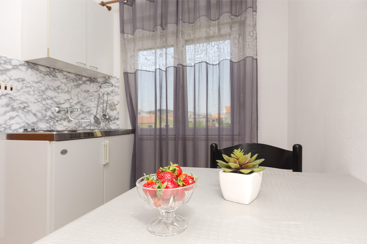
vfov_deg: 59.3
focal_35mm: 21
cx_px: 184
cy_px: 122
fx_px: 214
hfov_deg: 81.3
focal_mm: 14
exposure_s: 1/125
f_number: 7.1
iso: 125
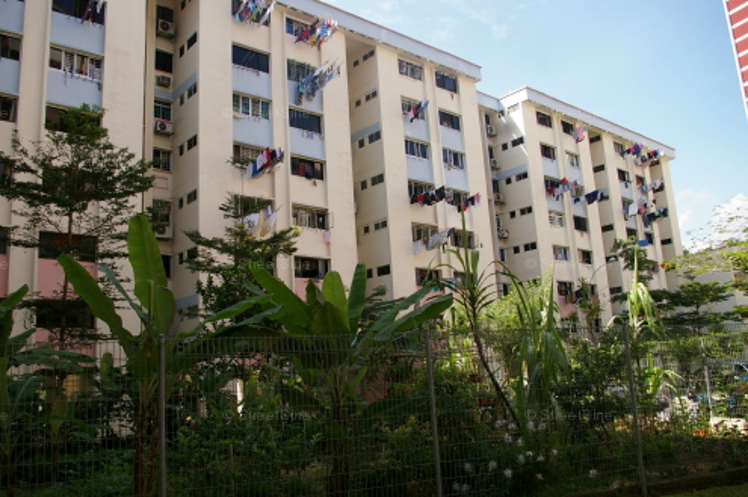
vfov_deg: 43.5
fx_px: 623
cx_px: 335
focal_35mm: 30
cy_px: 230
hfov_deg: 61.8
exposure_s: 1/750
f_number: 6.7
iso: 400
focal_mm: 18
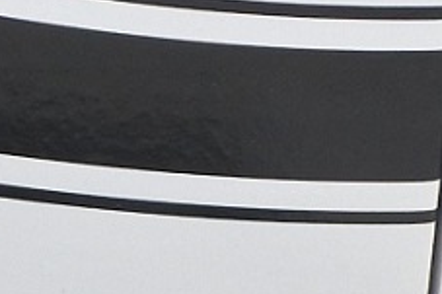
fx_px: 2908
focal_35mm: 237
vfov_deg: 5.8
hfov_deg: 8.3
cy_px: 368
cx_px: -411
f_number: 3.8
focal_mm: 12.1
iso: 450
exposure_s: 1/125
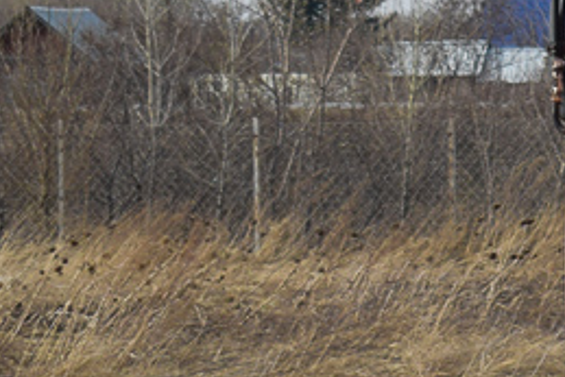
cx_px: 1130
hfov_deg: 7.1
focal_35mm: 278
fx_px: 4365
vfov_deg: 4.9
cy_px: 26
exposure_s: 1/500
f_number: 5.6
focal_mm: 40
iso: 200
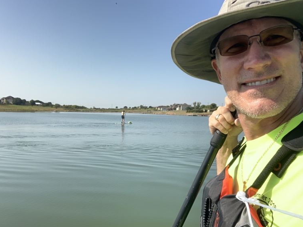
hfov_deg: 53.9
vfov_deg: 41.8
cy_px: 118
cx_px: 160
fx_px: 298
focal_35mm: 34
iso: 16
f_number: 2.2
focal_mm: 2.87
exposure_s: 1/463
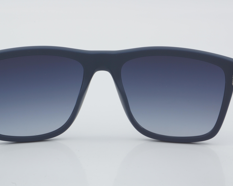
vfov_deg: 16.4
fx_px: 645
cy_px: 93
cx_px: 103
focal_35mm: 94
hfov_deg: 20.5
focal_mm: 55
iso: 100
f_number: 32
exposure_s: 1/4
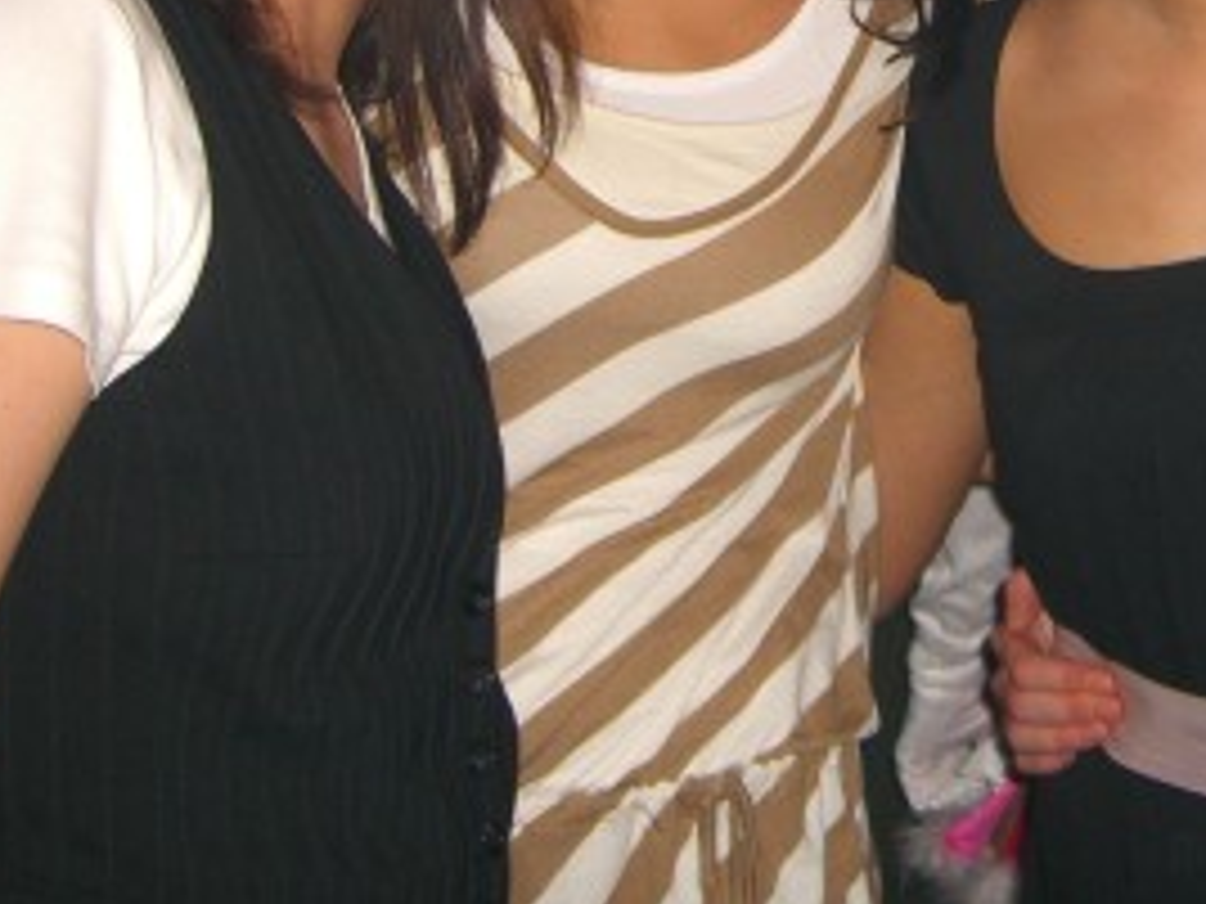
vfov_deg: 16.8
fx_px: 2961
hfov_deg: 22.8
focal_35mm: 85
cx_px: 927
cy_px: -90
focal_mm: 7.9
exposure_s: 1/60
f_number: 2.8
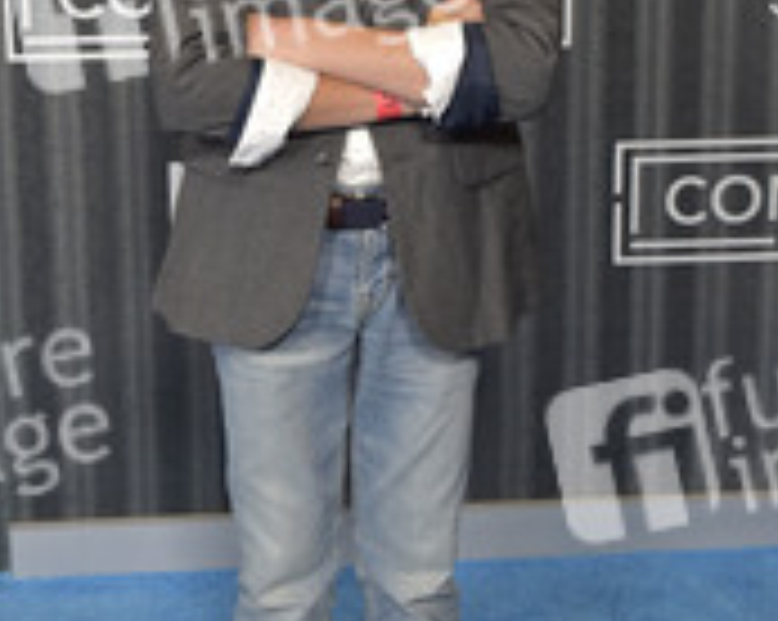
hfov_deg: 22.0
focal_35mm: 87
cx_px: 371
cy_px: 212
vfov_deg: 17.6
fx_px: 2001
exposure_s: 1/250
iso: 2500
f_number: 6.3
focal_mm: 40
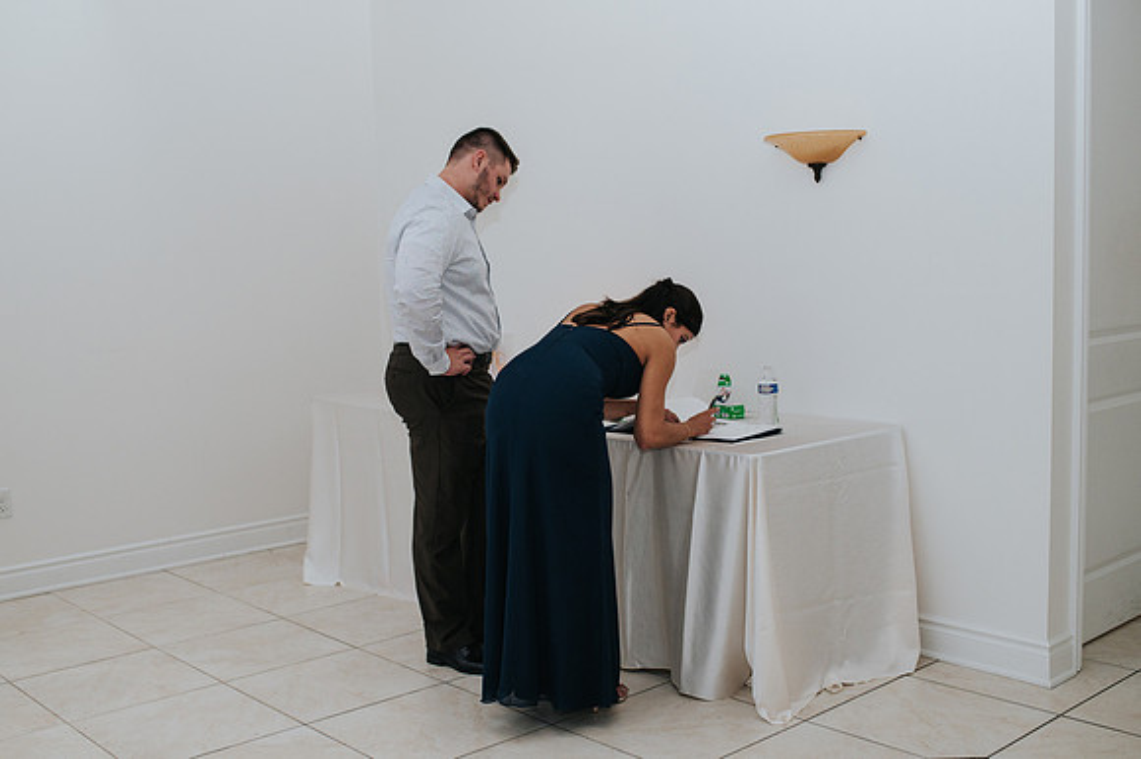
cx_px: 557
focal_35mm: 40
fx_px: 1281
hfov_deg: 48.0
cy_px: 386
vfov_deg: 33.0
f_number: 3.2
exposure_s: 1/200
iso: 800
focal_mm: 35
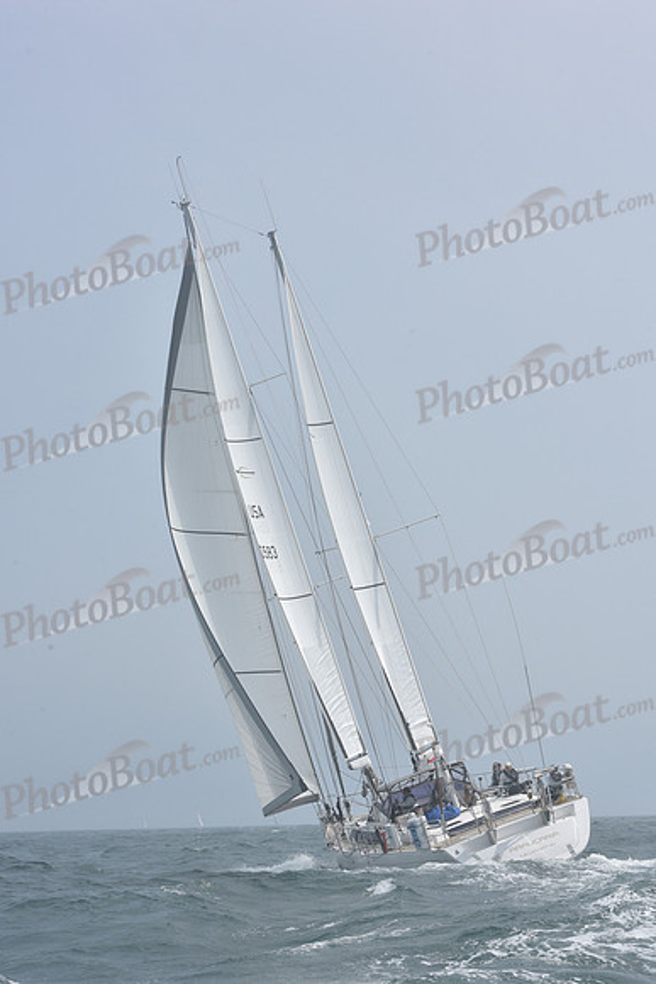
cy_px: 492
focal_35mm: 70
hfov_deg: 19.5
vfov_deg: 28.8
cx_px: 328
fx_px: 1912
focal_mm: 70
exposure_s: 1/800
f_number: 13
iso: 320
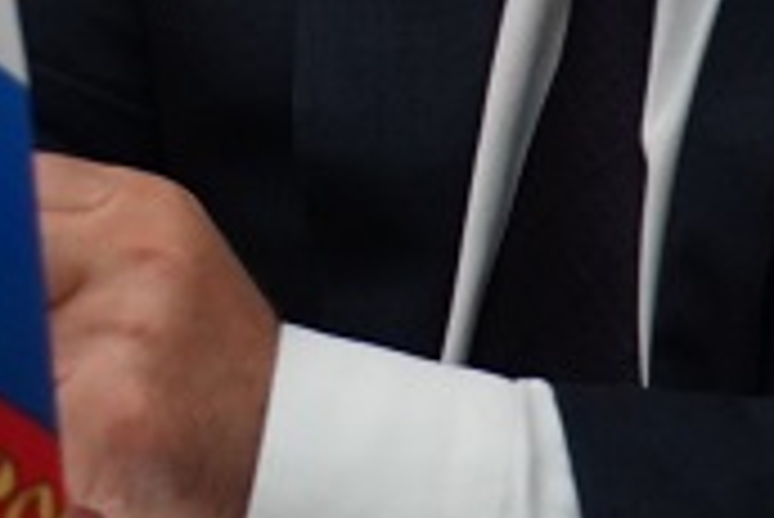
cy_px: -455
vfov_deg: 6.3
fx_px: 4553
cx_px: -742
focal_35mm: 212
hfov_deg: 9.2
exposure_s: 1/100
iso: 1600
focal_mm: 27
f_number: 4
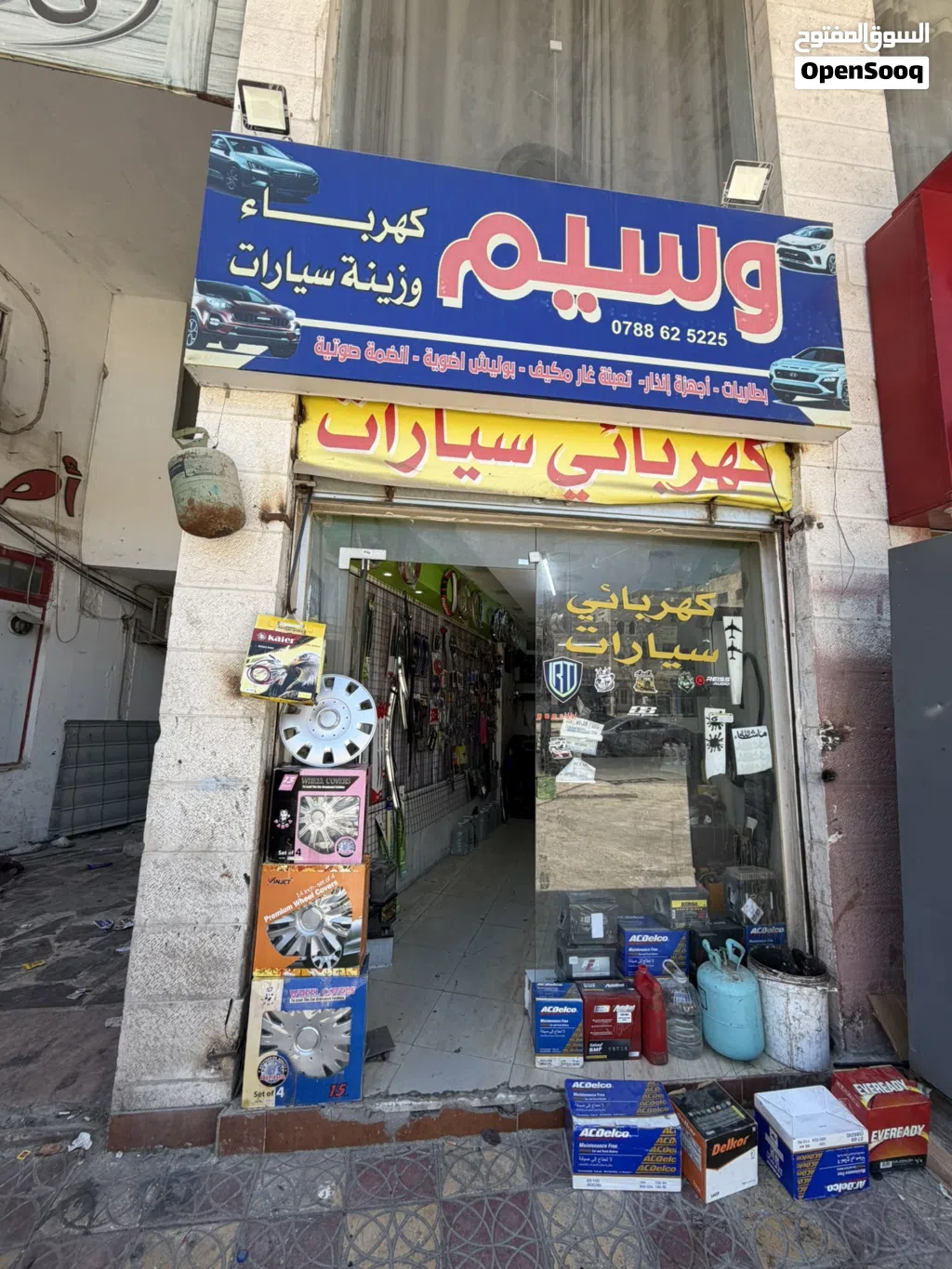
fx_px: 513
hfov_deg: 85.7
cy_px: 634
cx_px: 476
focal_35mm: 14
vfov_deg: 102.1
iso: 64
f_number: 2.2
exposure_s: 1/416
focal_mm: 2.22
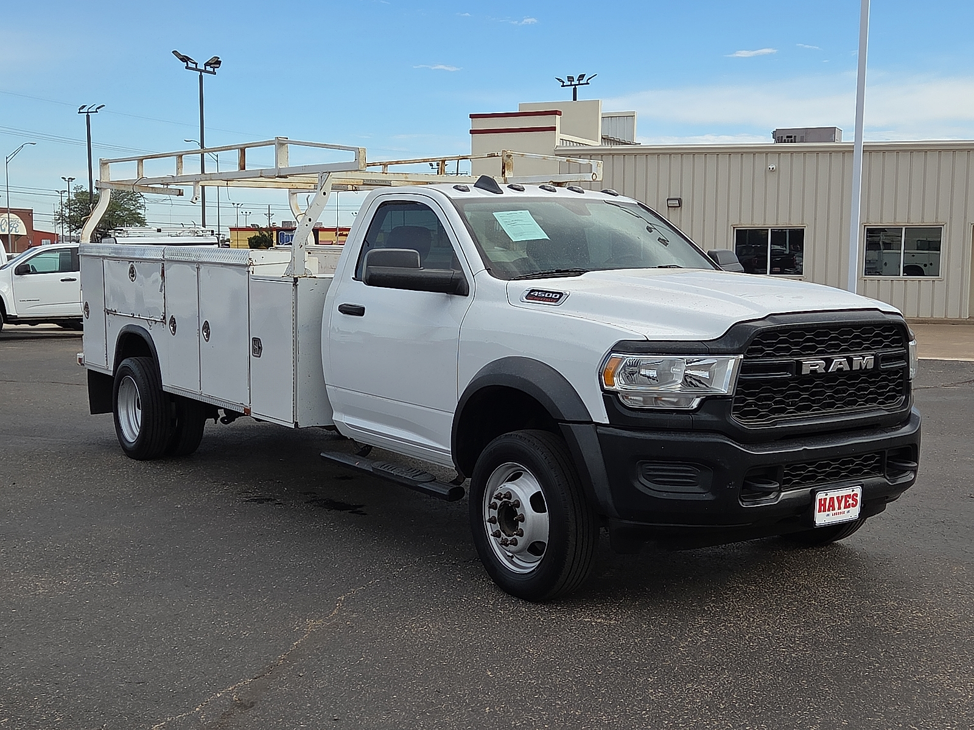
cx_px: 487
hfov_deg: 42.9
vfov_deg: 32.9
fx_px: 1238
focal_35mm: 44
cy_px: 365
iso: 76
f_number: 1.8
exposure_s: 1/3333
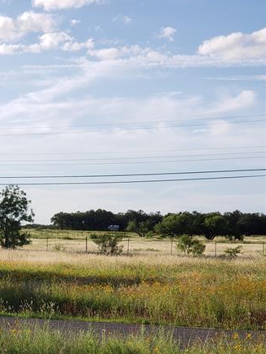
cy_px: 290
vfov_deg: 21.0
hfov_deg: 15.9
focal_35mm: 92
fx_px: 942
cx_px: 32
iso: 32
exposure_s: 1/586
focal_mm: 6
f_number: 2.4
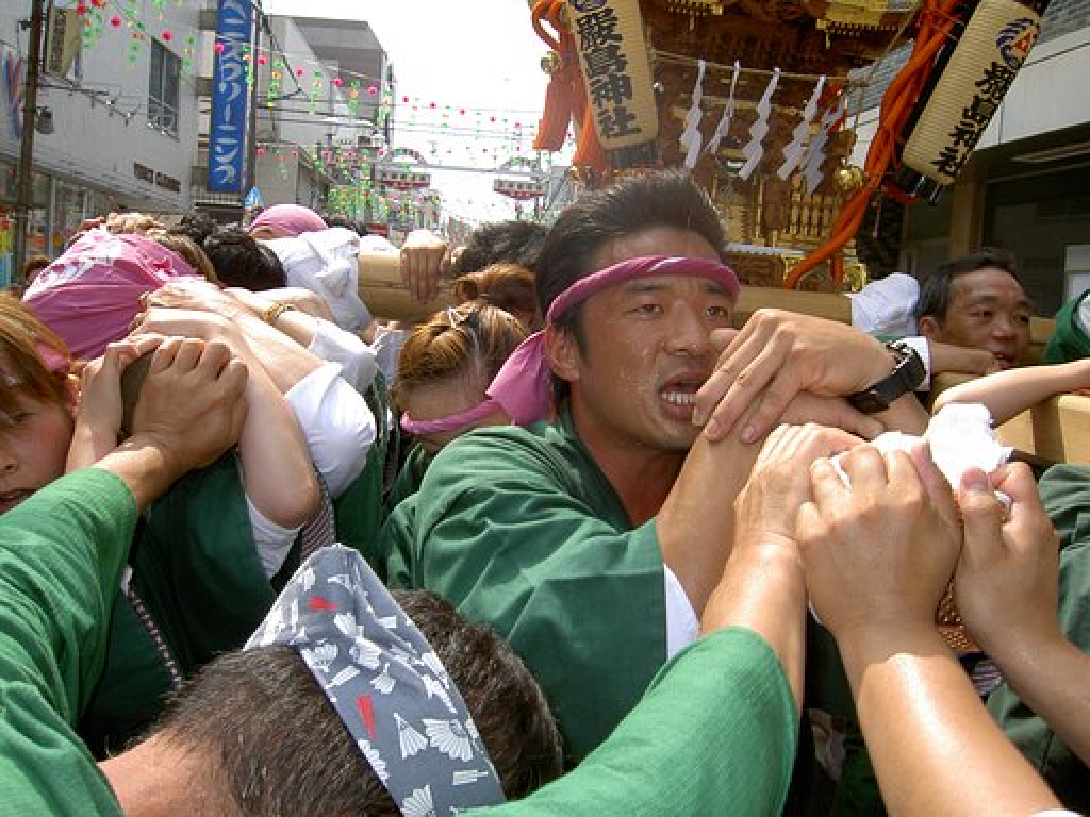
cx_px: 545
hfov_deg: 54.0
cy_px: 408
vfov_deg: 41.8
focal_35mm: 34
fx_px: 1071
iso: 50
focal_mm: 5.6
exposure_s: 1/200
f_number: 4.7
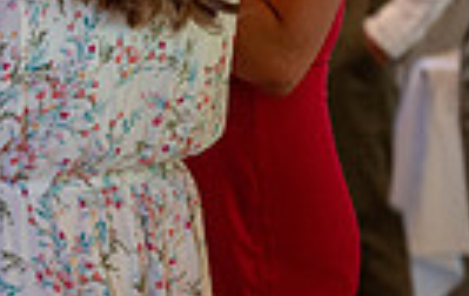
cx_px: -307
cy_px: -14
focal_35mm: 309
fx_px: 3961
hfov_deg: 6.7
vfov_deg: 4.3
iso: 3200
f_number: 2.8
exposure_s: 1/100
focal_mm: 70
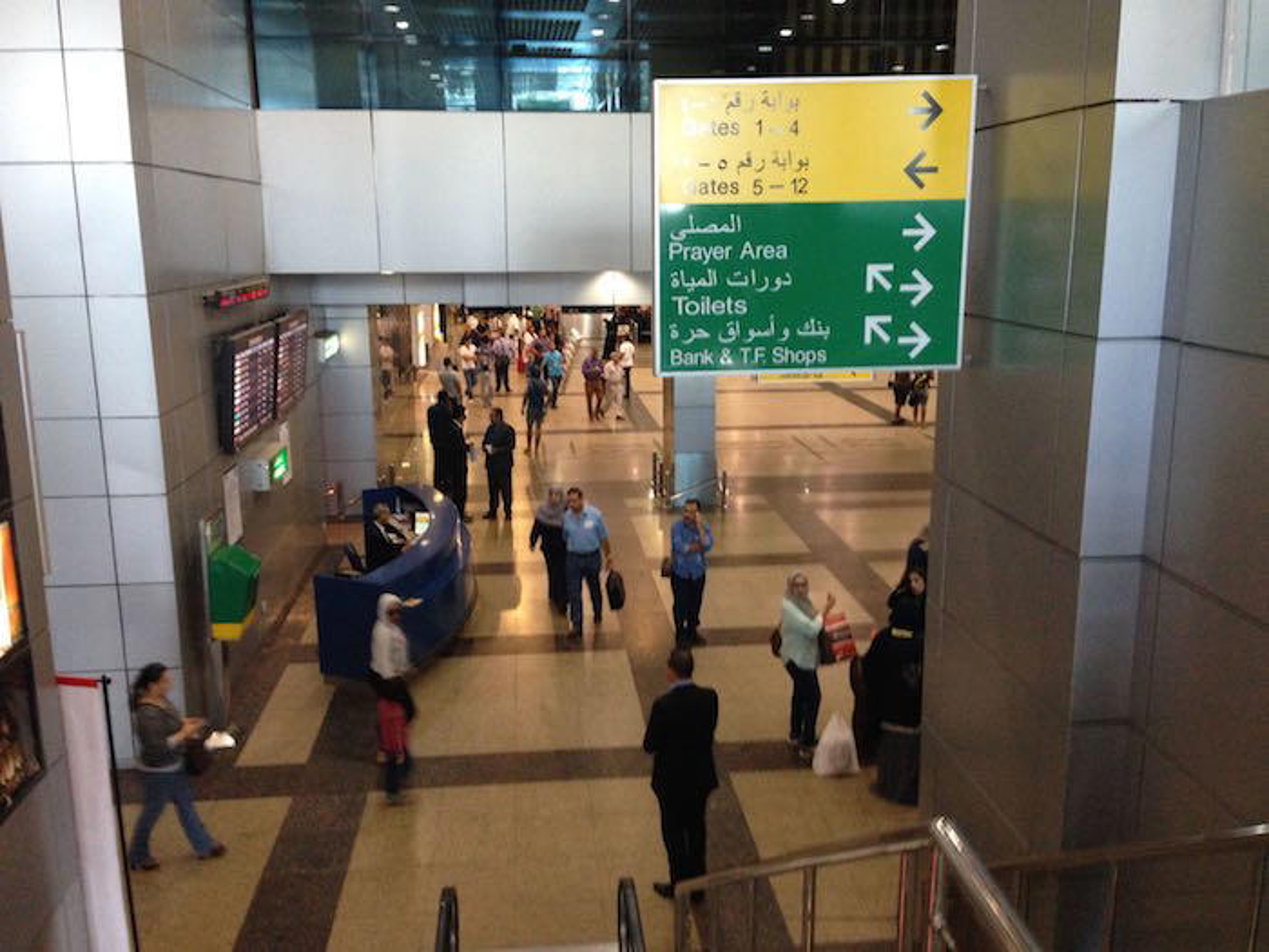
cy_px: 476
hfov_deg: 55.4
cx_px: 634
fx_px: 1210
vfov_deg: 42.9
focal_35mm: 33
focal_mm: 4.12
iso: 250
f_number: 2.4
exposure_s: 1/20
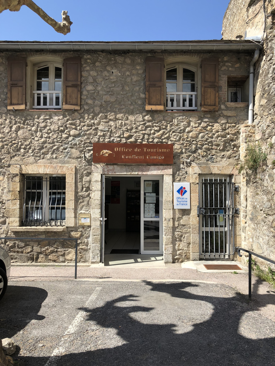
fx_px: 297
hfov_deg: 49.7
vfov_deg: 63.4
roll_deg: +0.0
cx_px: 138
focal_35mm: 28
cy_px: 183
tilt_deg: +2.4
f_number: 1.8
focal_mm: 4
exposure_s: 1/1297
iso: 20
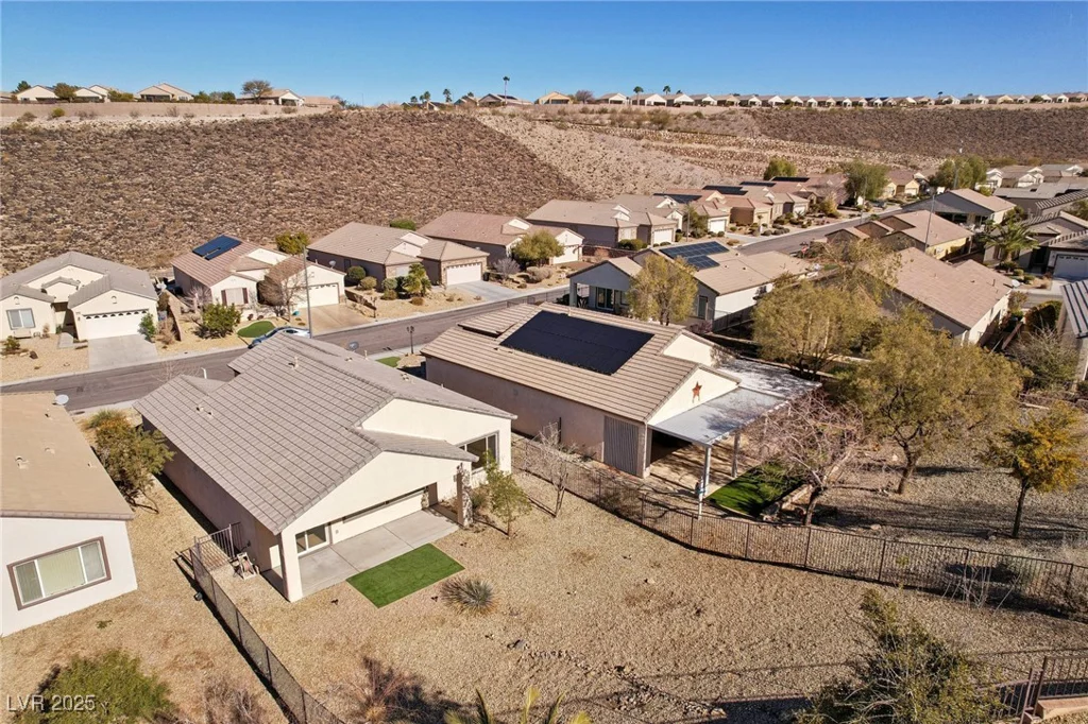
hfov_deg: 78.6
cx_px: 544
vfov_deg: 57.2
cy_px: 362
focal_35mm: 22
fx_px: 665
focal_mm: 8.4
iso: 140
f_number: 2.8
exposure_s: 1/3200
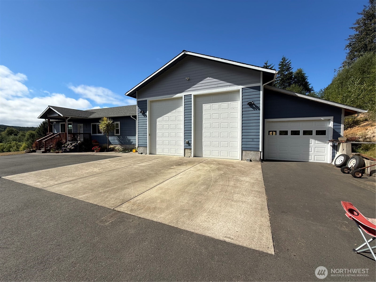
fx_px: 152
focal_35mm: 14
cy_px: 141
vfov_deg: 85.7
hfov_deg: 102.1
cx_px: 188
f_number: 2.2
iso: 50
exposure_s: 1/3289
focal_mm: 2.22
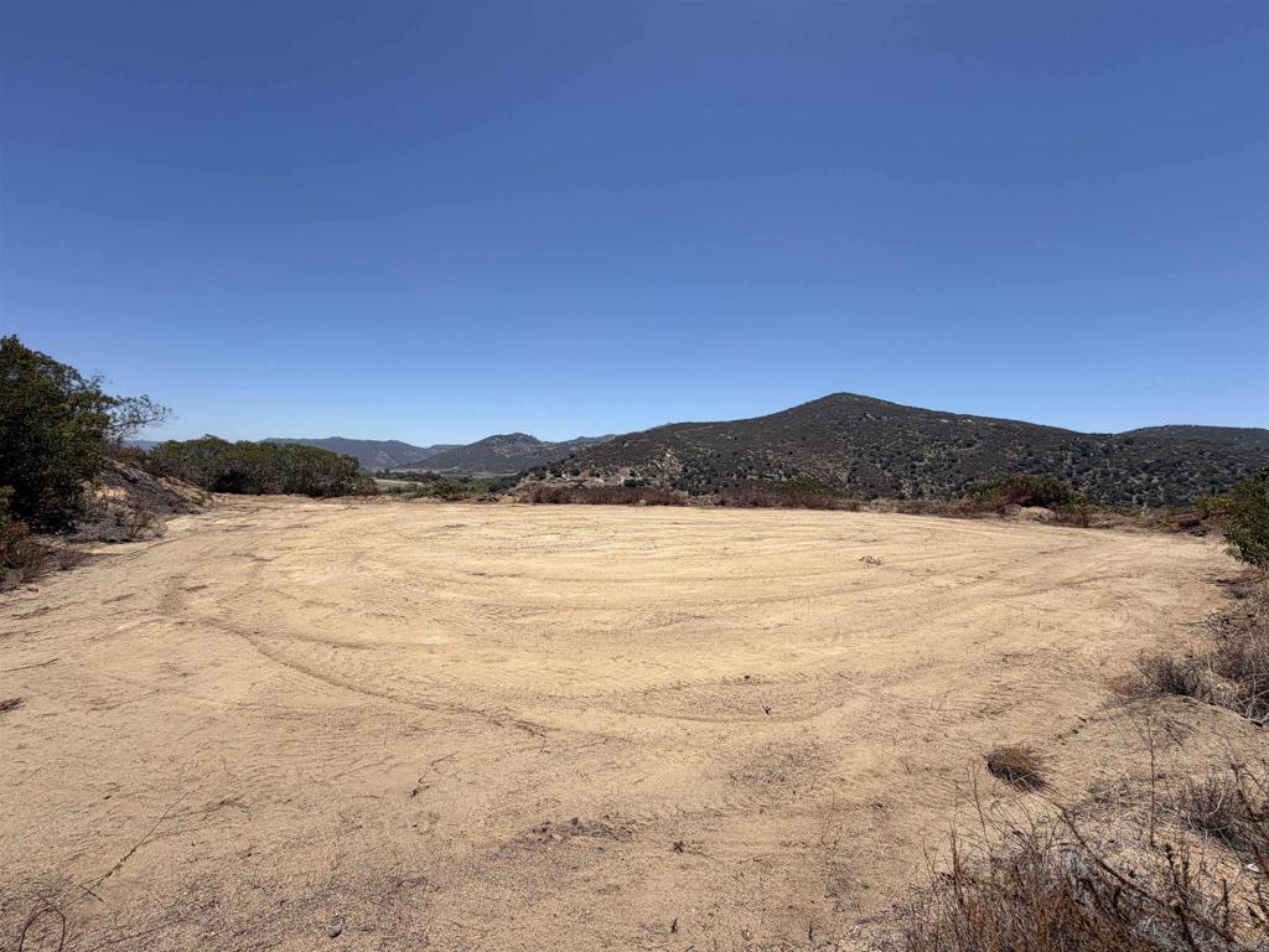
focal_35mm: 14
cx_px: 634
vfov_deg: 85.7
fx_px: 513
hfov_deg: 102.1
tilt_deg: -0.4
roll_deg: -1.1
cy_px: 476
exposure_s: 1/1167
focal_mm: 2.22
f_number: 2.2
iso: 20
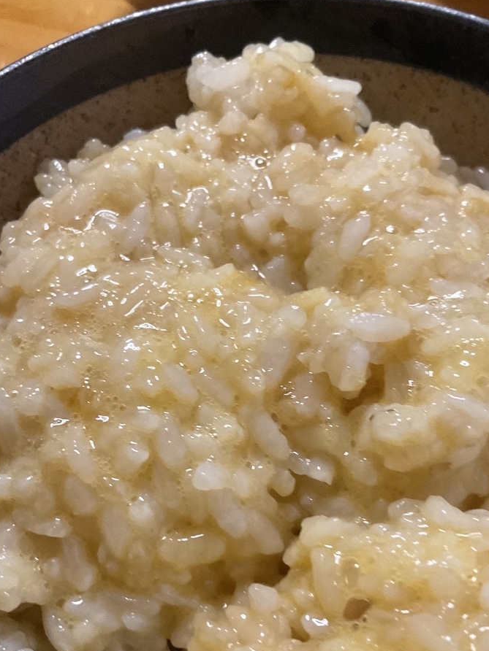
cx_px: 297
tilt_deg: -57.3
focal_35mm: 39
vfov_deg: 47.5
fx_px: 735
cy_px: 399
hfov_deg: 36.7
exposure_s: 1/33
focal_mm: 3
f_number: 1.8
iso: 320
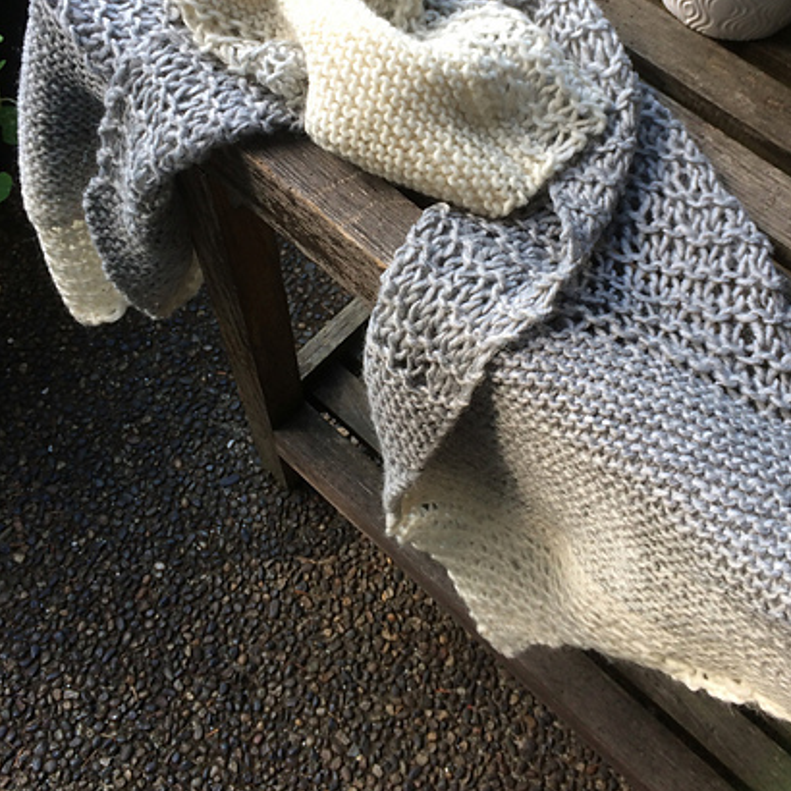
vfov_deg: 40.8
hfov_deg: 41.8
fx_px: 1034
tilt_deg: -58.7
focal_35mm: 40
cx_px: 442
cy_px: 208
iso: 50
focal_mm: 4.15
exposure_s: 1/120
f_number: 2.2
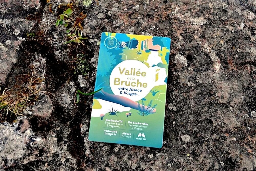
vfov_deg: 35.1
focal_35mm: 38
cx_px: 131
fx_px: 270
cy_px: 87
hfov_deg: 50.7
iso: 100
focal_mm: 37
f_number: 5.6
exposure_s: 1/250
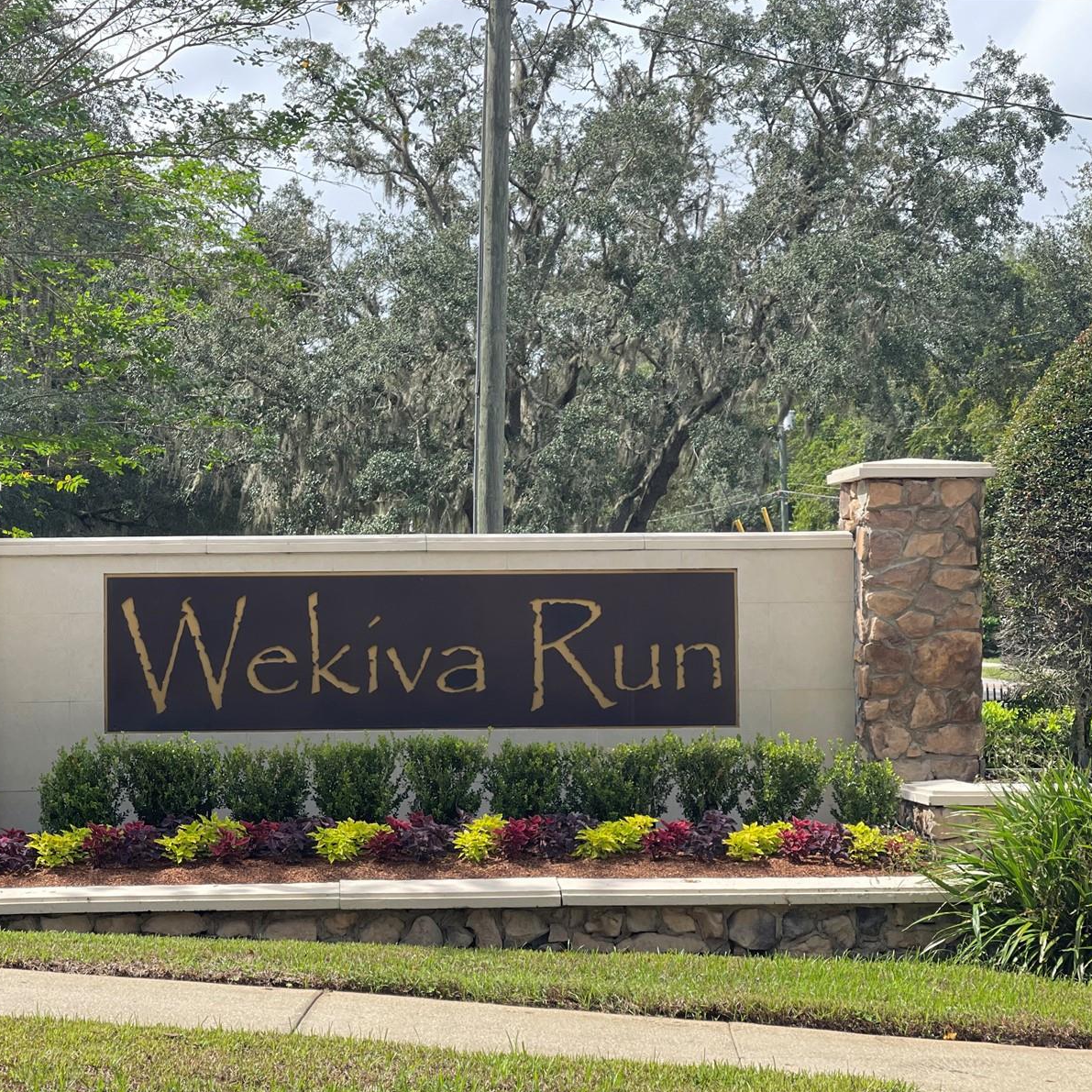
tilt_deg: +2.1
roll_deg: +0.7
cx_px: 400
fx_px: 2712
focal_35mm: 76
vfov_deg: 22.8
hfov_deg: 22.7
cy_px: 545
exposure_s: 1/747
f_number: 2.2
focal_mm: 7.5
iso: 32
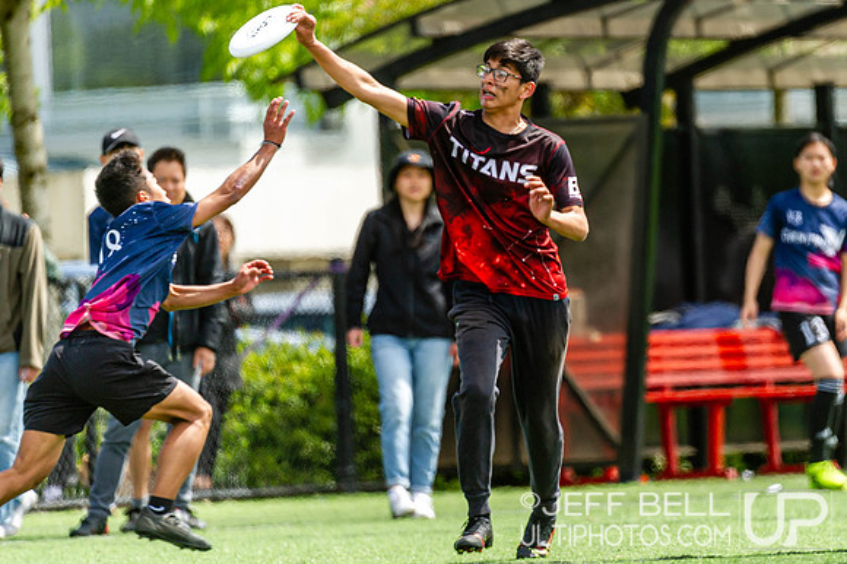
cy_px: 288
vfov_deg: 2.4
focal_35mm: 562
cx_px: 585
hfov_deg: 3.7
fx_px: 13214
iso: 200
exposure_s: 1/1000
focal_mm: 400
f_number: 4
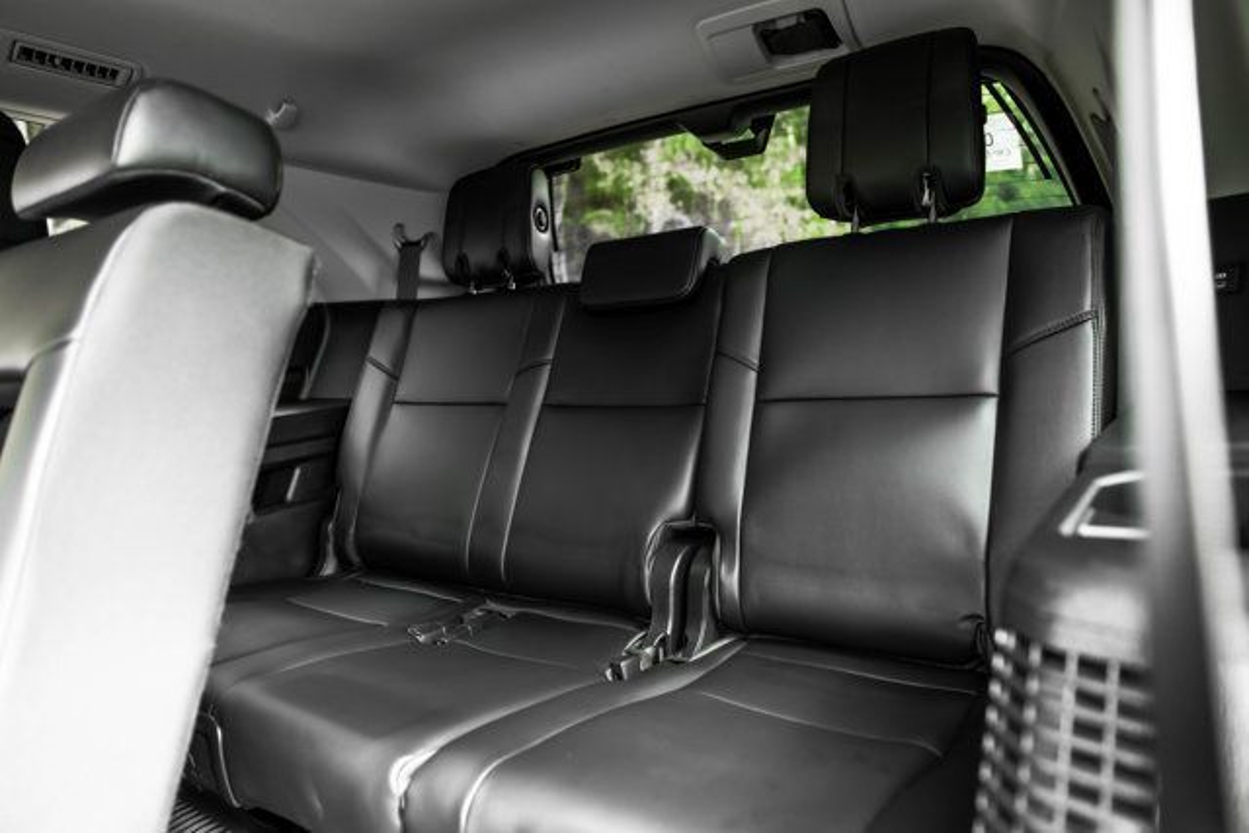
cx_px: 624
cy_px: 416
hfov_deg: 73.7
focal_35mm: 24
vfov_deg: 53.2
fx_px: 833
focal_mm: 24
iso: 1000
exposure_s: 1/200
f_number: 2.8
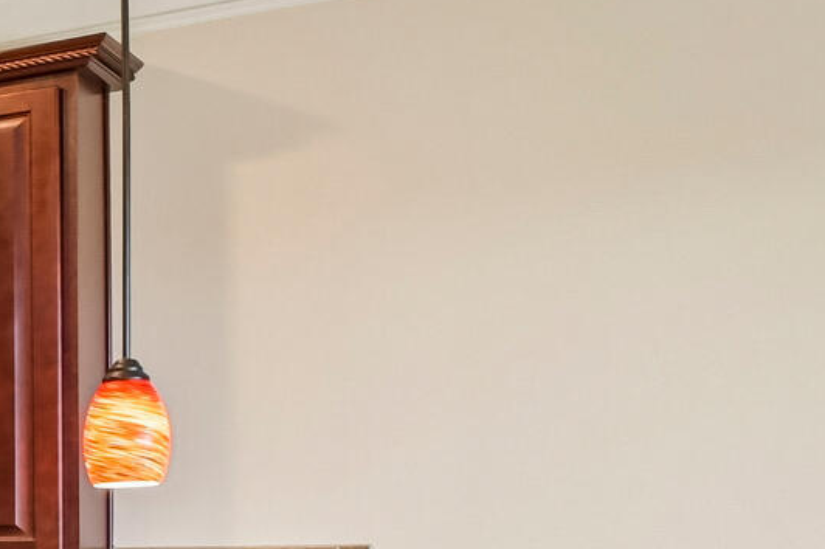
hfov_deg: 13.1
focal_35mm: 79
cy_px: 599
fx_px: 1809
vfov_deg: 16.7
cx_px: -1413
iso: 400
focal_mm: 14
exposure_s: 1/8
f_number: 8
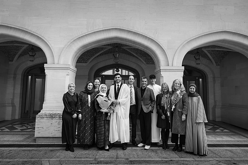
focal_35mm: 26
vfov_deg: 49.1
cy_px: 76
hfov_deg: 69.0
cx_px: 127
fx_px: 180
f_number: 4
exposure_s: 1/640
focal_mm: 24
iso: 400
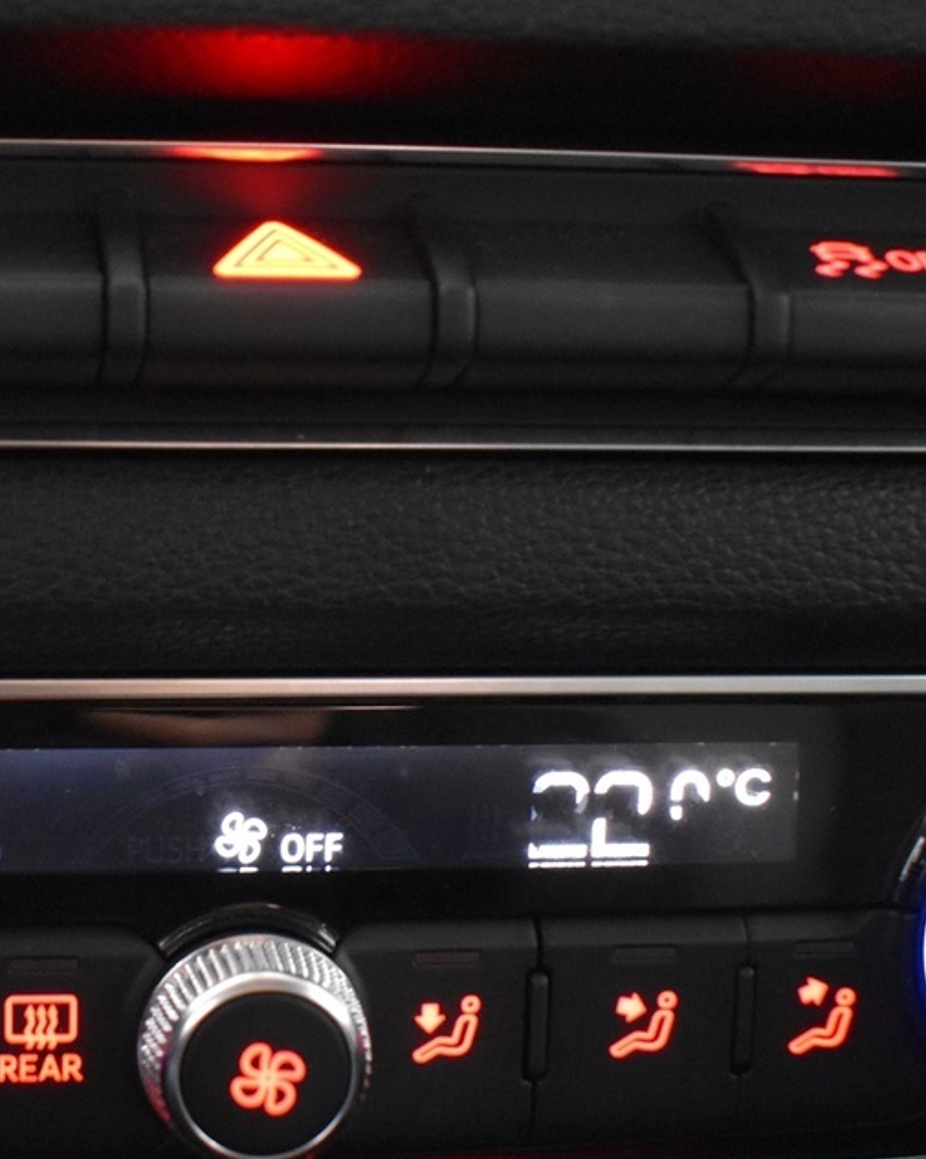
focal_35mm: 65
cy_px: 713
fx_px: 2228
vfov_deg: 29.1
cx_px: 117
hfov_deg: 23.0
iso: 3200
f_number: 3.5
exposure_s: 1/10
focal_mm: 18
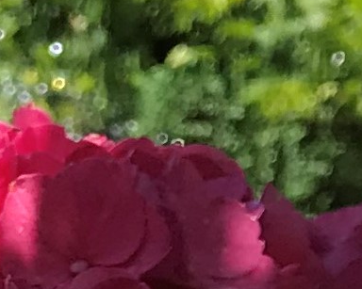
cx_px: -286
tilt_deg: -15.4
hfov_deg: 10.1
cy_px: 458
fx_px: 1939
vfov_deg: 8.3
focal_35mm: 181
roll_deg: +3.7
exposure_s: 1/791
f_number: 1.8
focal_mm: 3.99
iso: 20
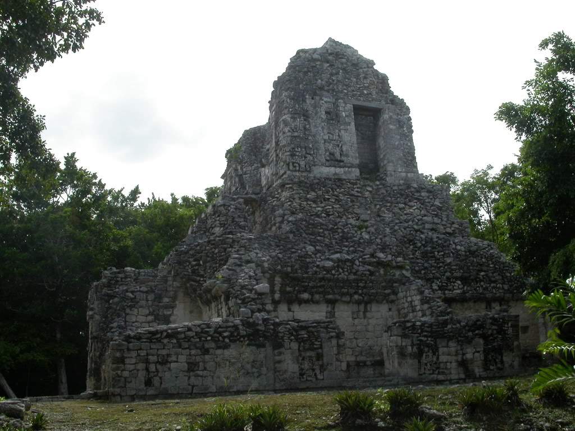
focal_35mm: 38
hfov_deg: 49.0
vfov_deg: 37.7
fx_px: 631
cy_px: 216
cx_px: 288
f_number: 7.5
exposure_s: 1/260
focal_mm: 7.85
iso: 100
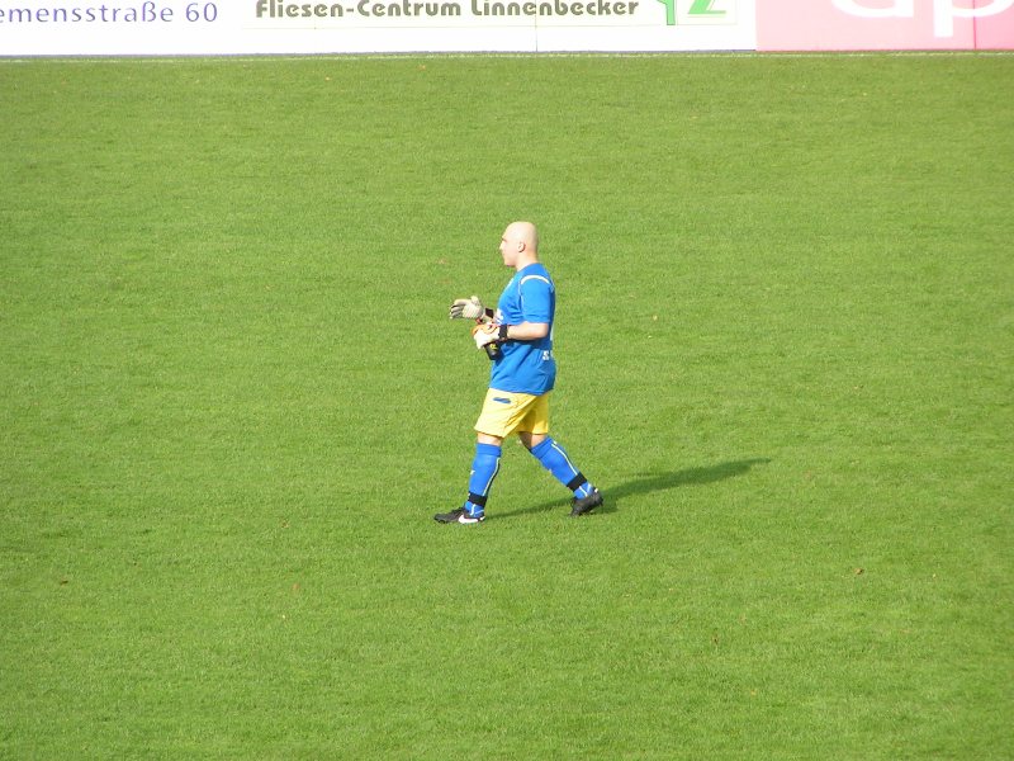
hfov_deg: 5.2
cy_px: 380
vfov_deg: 3.9
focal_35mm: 380
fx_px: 11131
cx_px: 507
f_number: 4.5
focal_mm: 58
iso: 50
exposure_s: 1/320
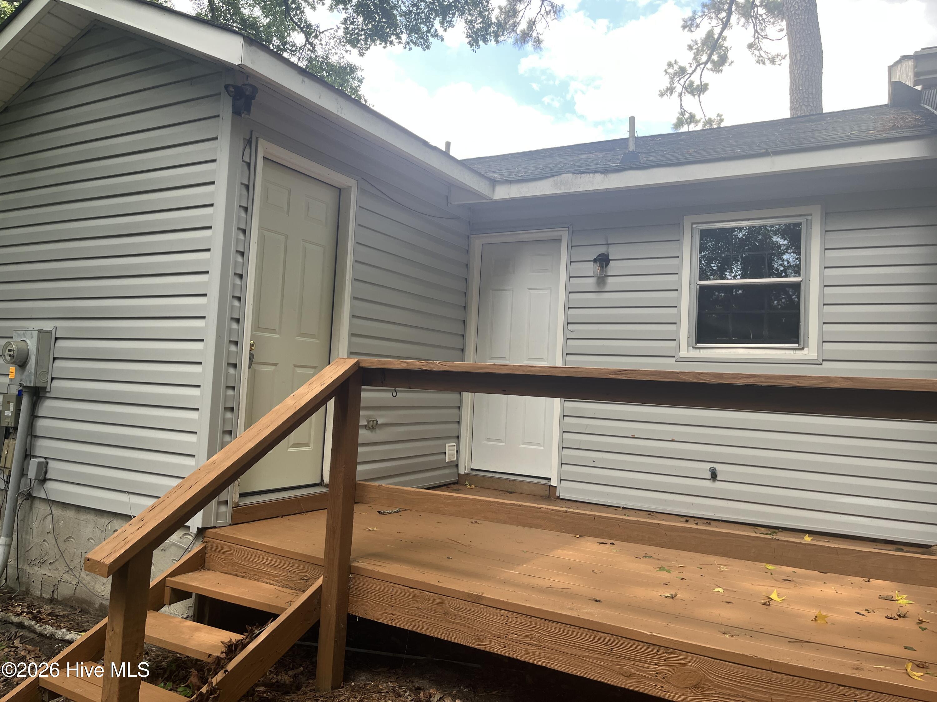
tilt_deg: +3.2
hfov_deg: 67.3
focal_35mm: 26
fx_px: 704
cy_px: 351
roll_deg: -2.5
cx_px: 468
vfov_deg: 53.1
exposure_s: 1/275
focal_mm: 5.1
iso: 40
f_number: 1.6
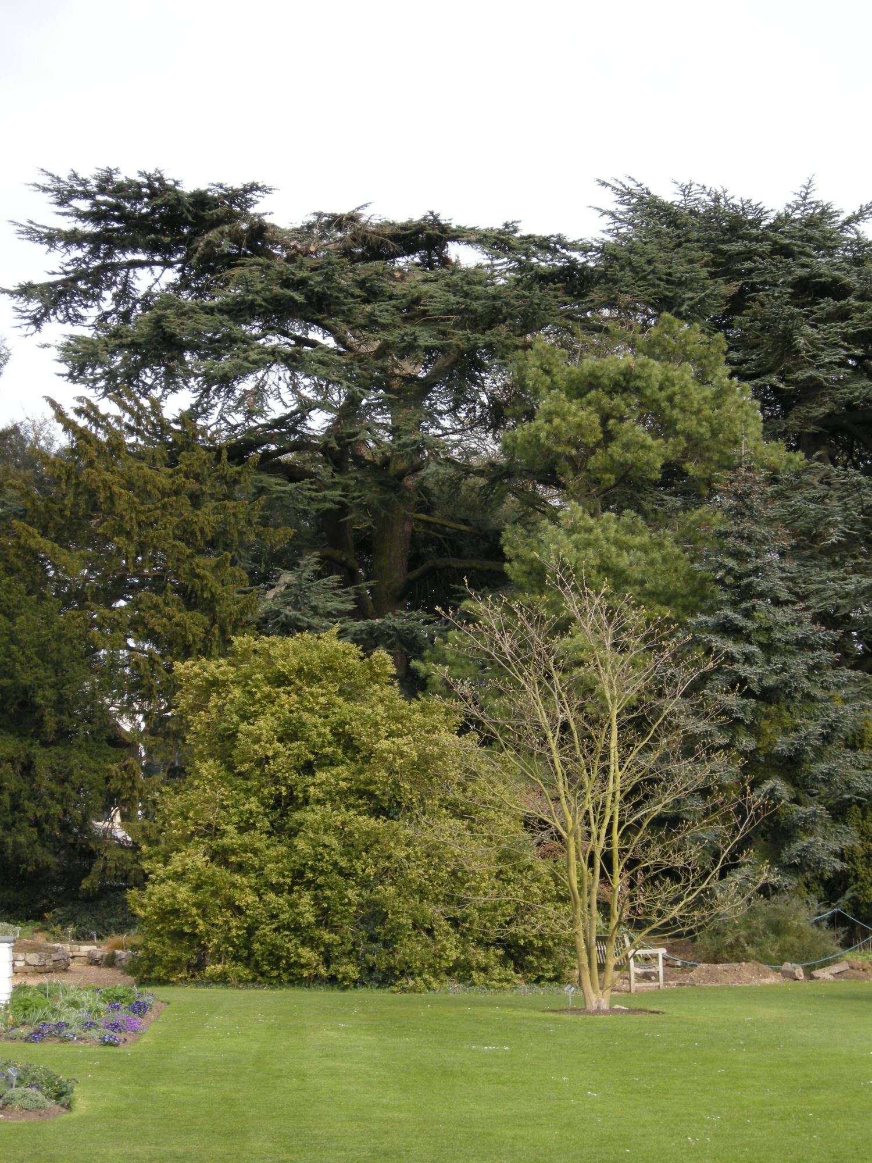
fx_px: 2922
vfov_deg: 22.5
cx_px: 436
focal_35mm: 87
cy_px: 582
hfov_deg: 17.0
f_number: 4.8
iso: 64
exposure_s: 1/158
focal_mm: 18.6
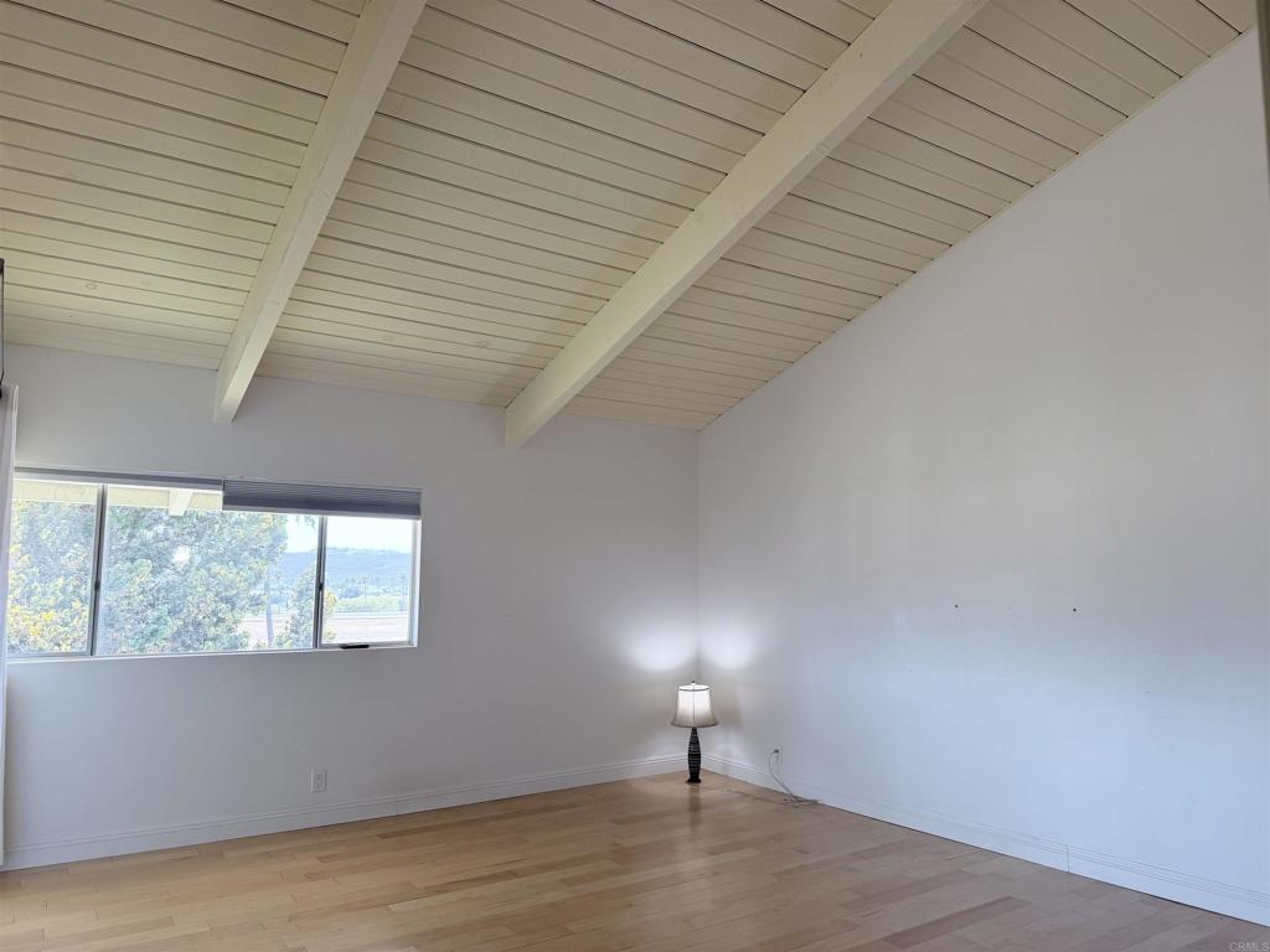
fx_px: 881
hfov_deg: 71.6
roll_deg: -0.7
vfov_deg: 56.8
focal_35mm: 24
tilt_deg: +6.2
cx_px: 635
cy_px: 476
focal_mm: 6.76
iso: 100
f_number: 1.78
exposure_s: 1/189
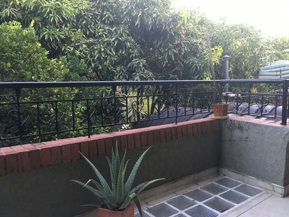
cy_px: 108
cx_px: 144
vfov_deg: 48.2
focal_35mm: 29
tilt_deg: -8.1
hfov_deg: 61.7
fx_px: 242
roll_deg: +1.3
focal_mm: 4.15
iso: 200
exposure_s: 1/30
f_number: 2.2
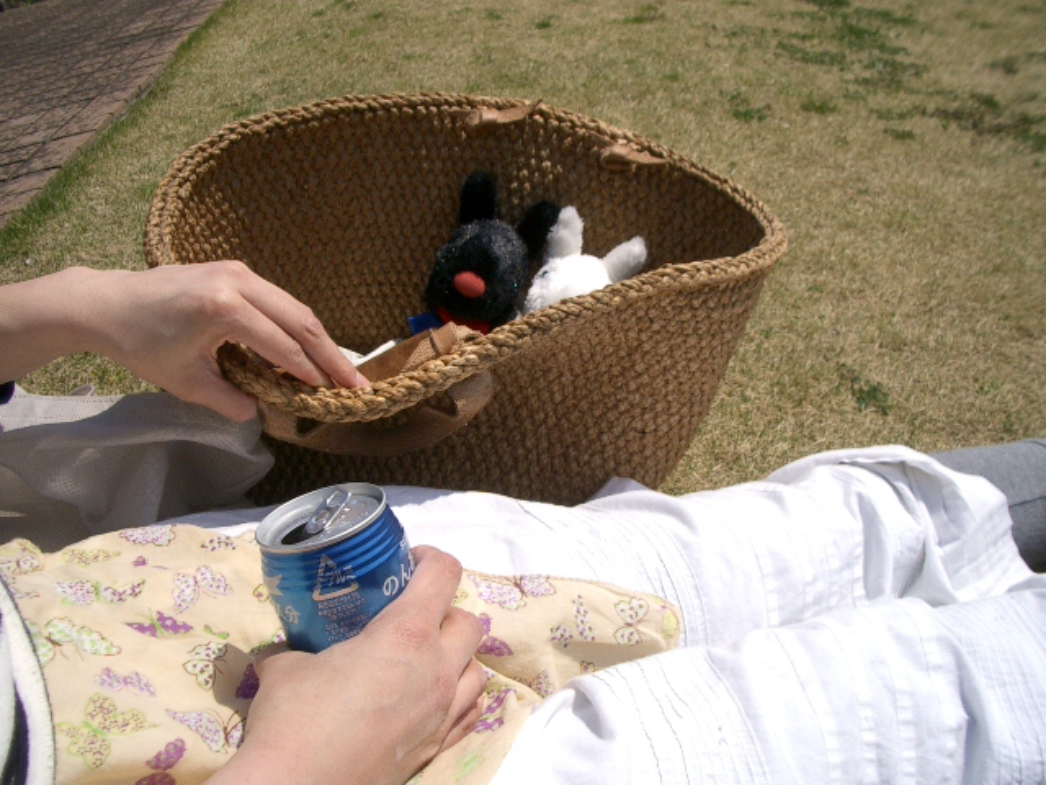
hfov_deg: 52.6
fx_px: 1058
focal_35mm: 35
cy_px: 392
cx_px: 523
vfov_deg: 40.7
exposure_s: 1/1000
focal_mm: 5.8
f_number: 4.3
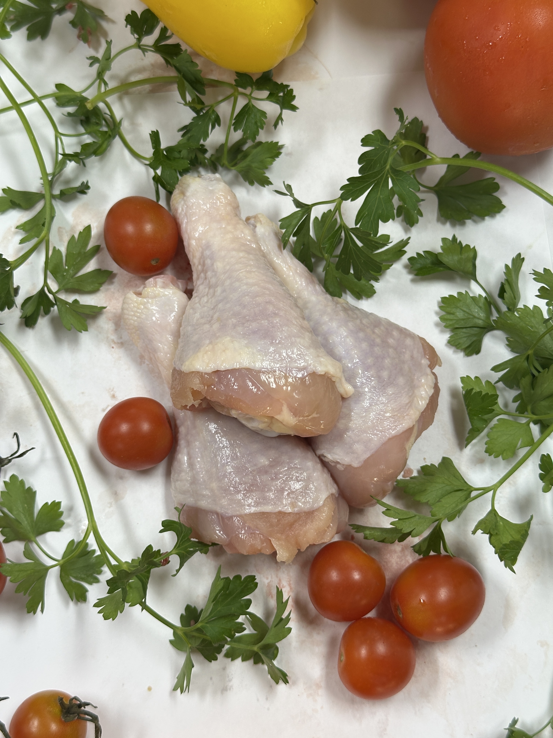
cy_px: 369
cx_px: 276
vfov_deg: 39.7
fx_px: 1022
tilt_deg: -77.9
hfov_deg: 30.3
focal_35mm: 48
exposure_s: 1/73
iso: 80
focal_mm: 6.86
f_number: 1.78
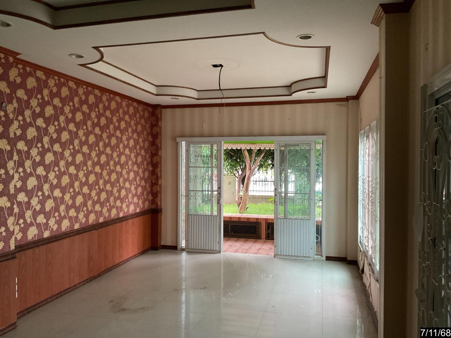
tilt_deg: -1.1
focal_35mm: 29
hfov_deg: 61.7
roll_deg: +0.0
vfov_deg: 48.2
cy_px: 169
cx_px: 226
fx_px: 378
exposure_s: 1/33
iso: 250
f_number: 1.8
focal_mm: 3
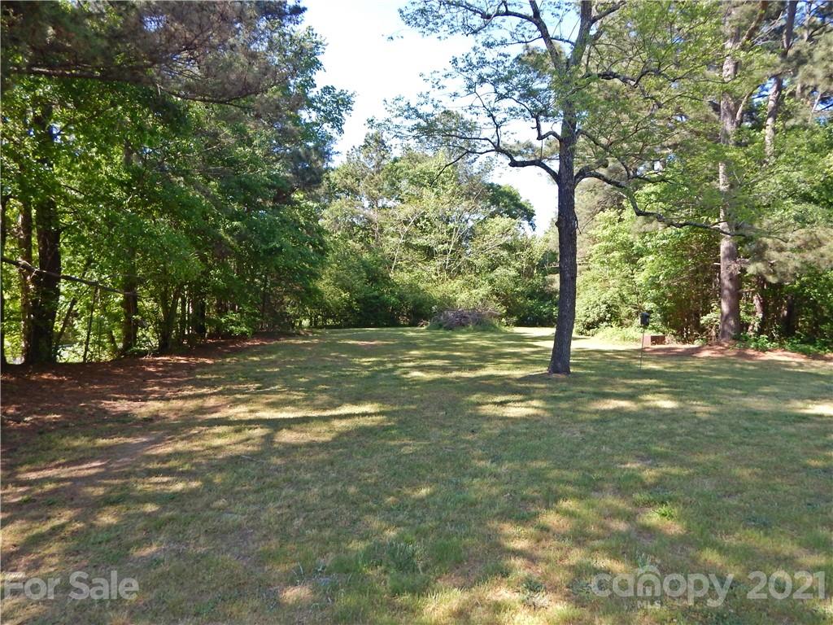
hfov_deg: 76.4
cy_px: 312
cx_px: 416
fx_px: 529
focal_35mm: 22
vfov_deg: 61.1
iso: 125
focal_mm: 4
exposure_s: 1/320
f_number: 3
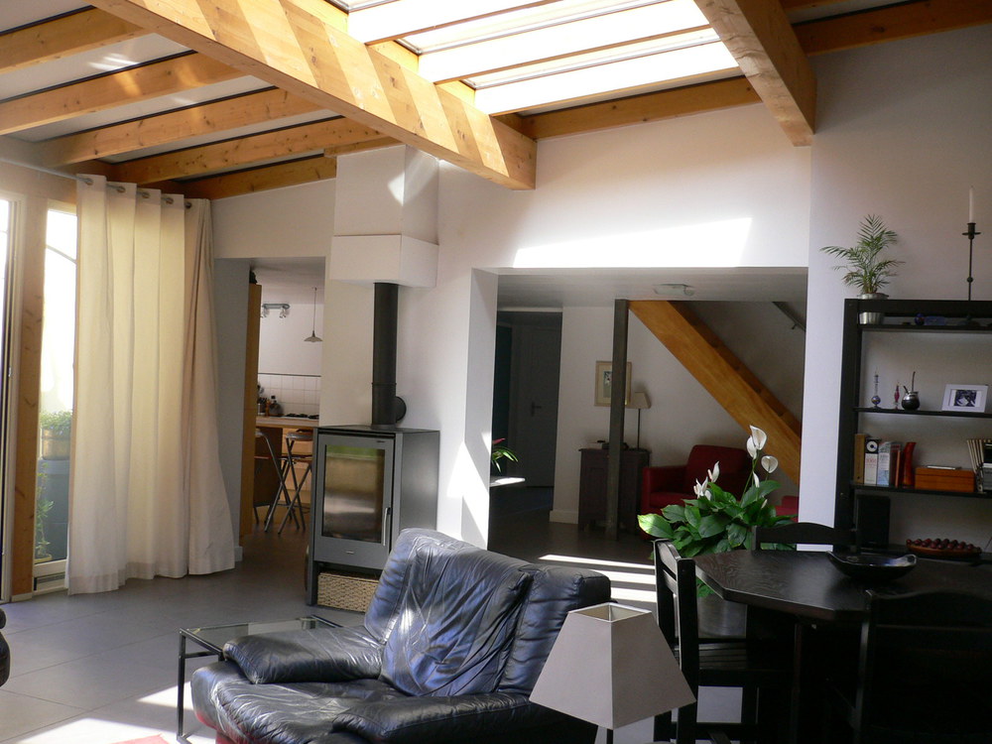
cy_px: 372
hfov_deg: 52.6
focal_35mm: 35
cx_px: 496
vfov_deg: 40.7
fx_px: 1003
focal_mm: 5.8
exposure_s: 1/100
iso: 100
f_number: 2.8
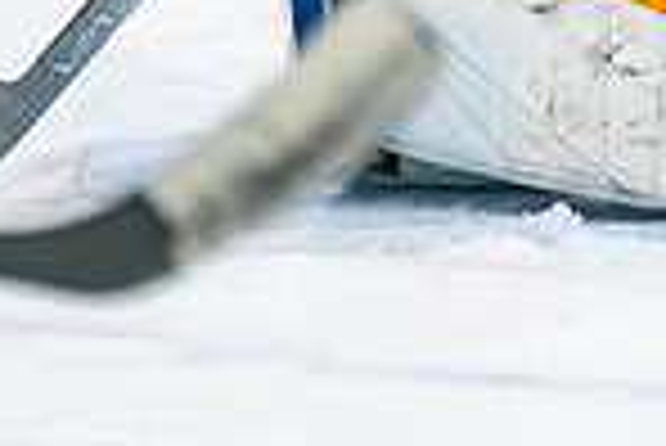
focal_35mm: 777
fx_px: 14388
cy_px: -377
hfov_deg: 2.7
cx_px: 584
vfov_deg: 1.8
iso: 640
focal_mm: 168
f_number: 3.2
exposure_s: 1/640
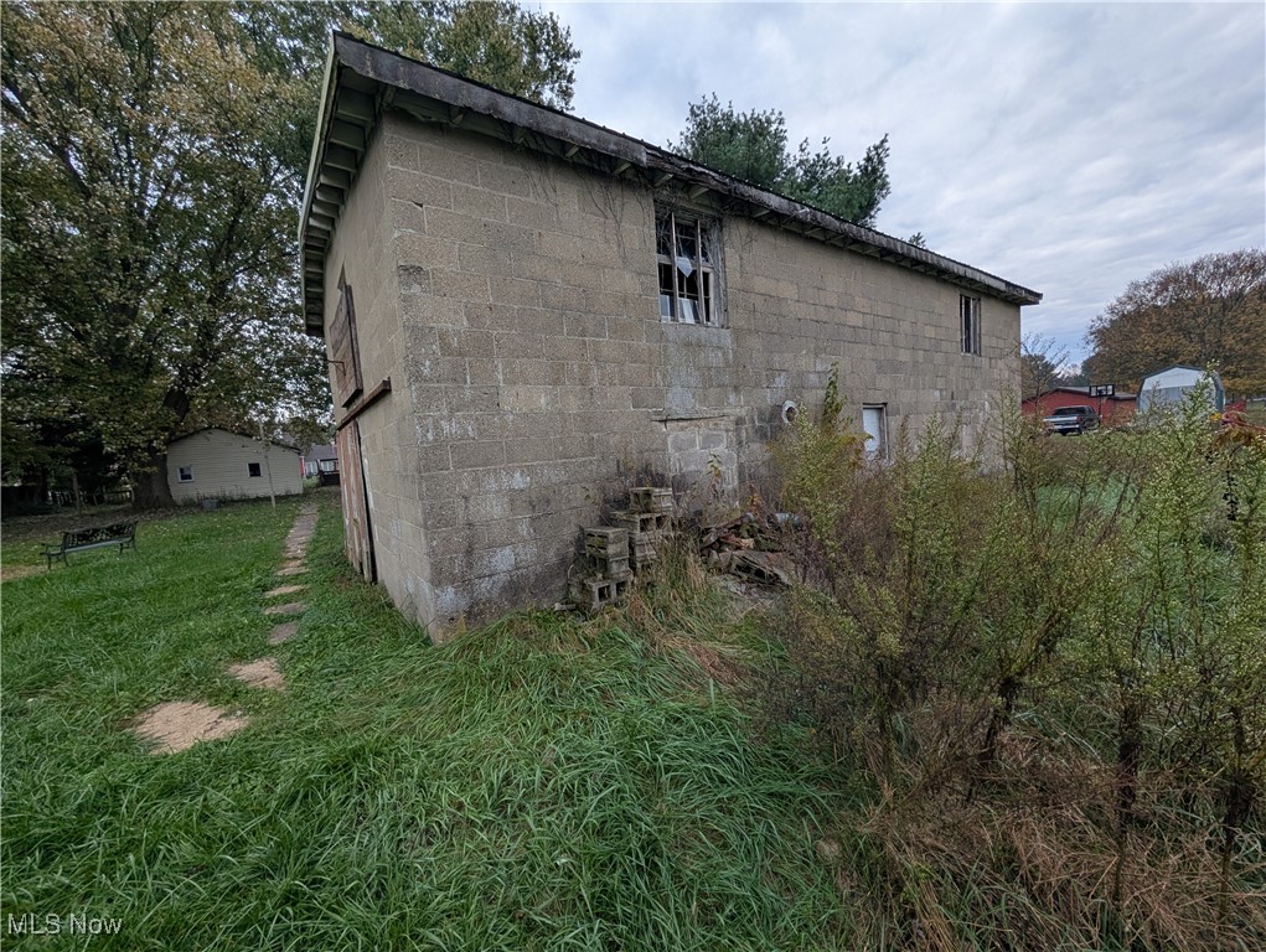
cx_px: 633
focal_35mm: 12
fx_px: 439
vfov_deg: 94.6
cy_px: 476
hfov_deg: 110.5
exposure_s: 1/629
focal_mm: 2.02
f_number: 1.7
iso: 53
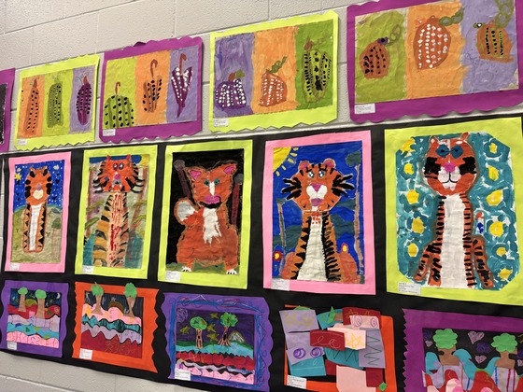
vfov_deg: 56.8
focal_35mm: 24
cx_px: 262
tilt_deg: +4.3
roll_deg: -1.2
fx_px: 363
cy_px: 196
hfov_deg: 71.6
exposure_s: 1/120
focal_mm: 6.76
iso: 125
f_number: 1.78
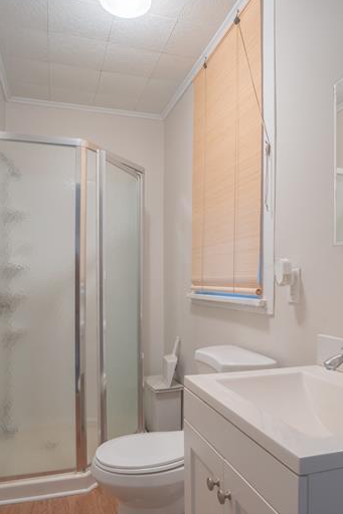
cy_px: 311
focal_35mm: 27
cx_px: 224
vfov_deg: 66.7
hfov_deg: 47.2
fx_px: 386
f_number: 8
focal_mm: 18
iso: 400
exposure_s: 2.5
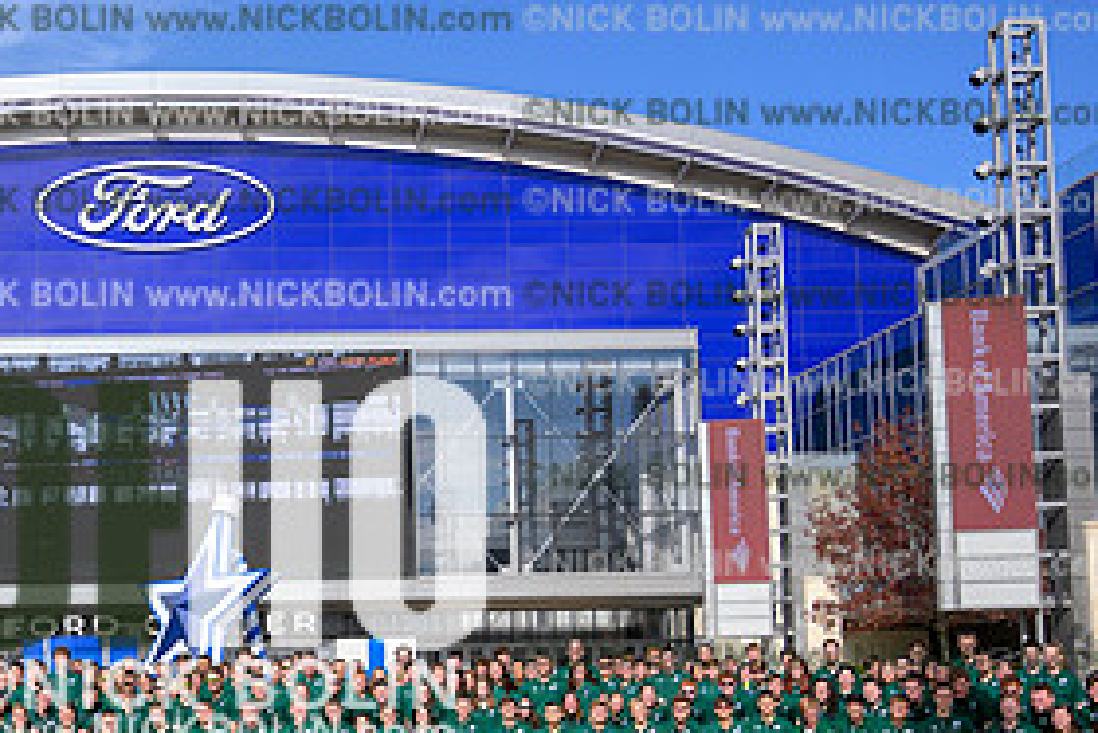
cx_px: 208
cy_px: 566
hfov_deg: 34.5
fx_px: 1709
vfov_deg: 23.9
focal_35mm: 56
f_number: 4
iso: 125
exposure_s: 1/1250
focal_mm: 27
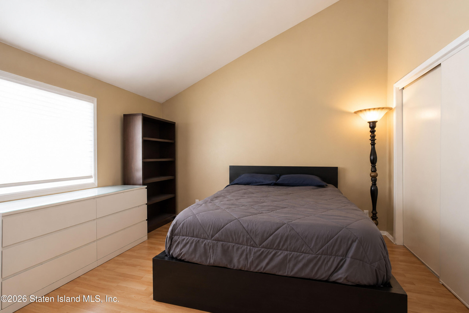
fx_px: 195
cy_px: 156
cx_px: 234
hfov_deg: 100.4
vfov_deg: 77.3
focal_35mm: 15
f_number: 7.1
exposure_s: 1/60
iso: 1600
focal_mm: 10
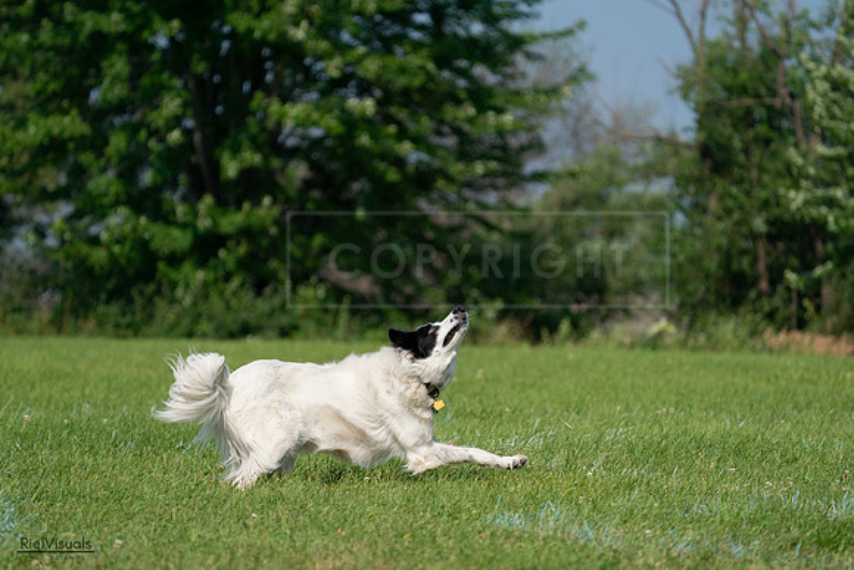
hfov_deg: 10.3
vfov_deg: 6.9
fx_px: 4745
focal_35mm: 200
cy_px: 285
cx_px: 427
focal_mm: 200
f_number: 5.6
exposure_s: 1/4000
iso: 400
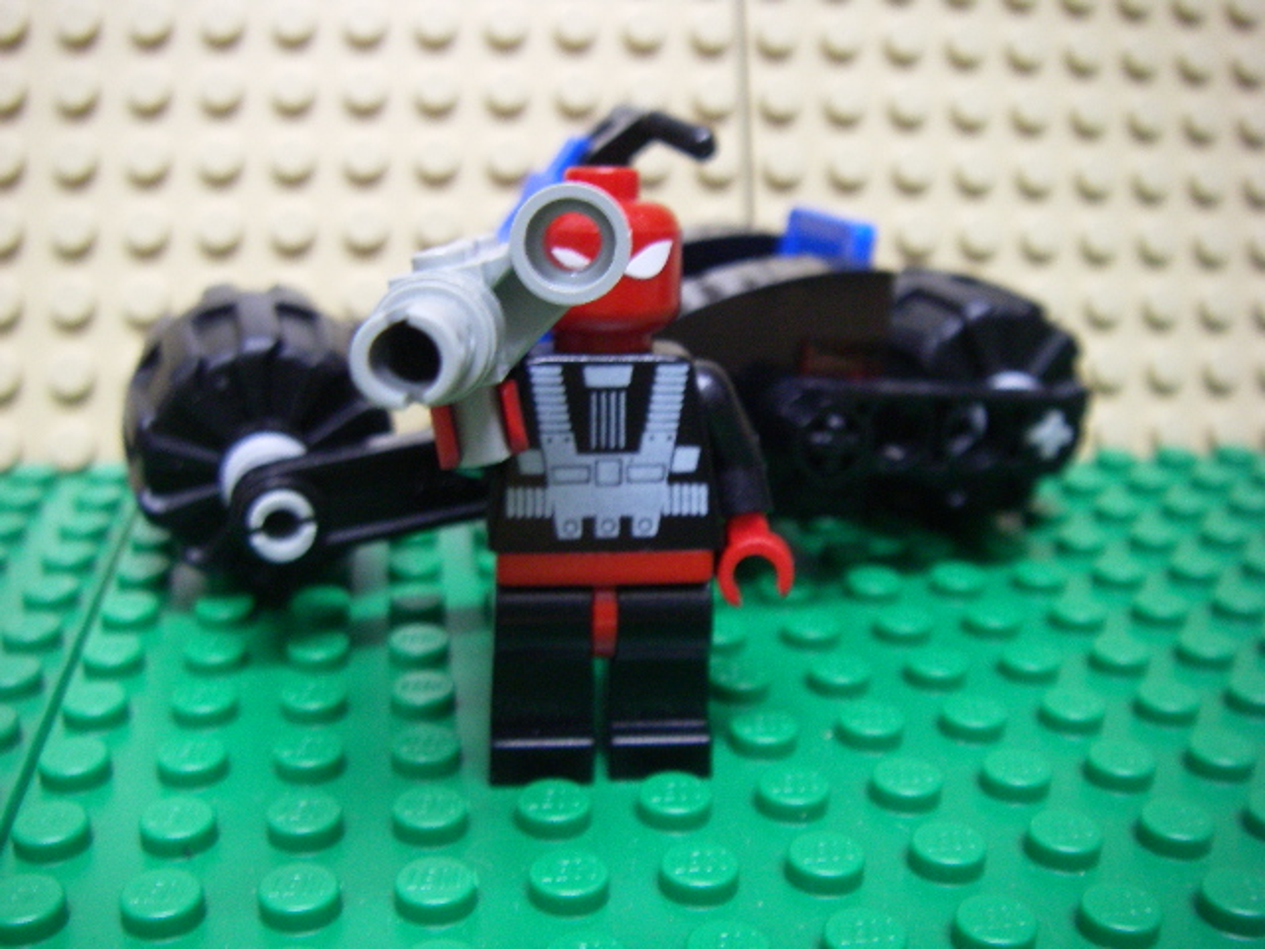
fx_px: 1389
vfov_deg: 37.7
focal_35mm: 38
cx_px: 632
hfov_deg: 49.0
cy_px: 474
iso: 250
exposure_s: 1/4
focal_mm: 6.3
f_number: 3.3
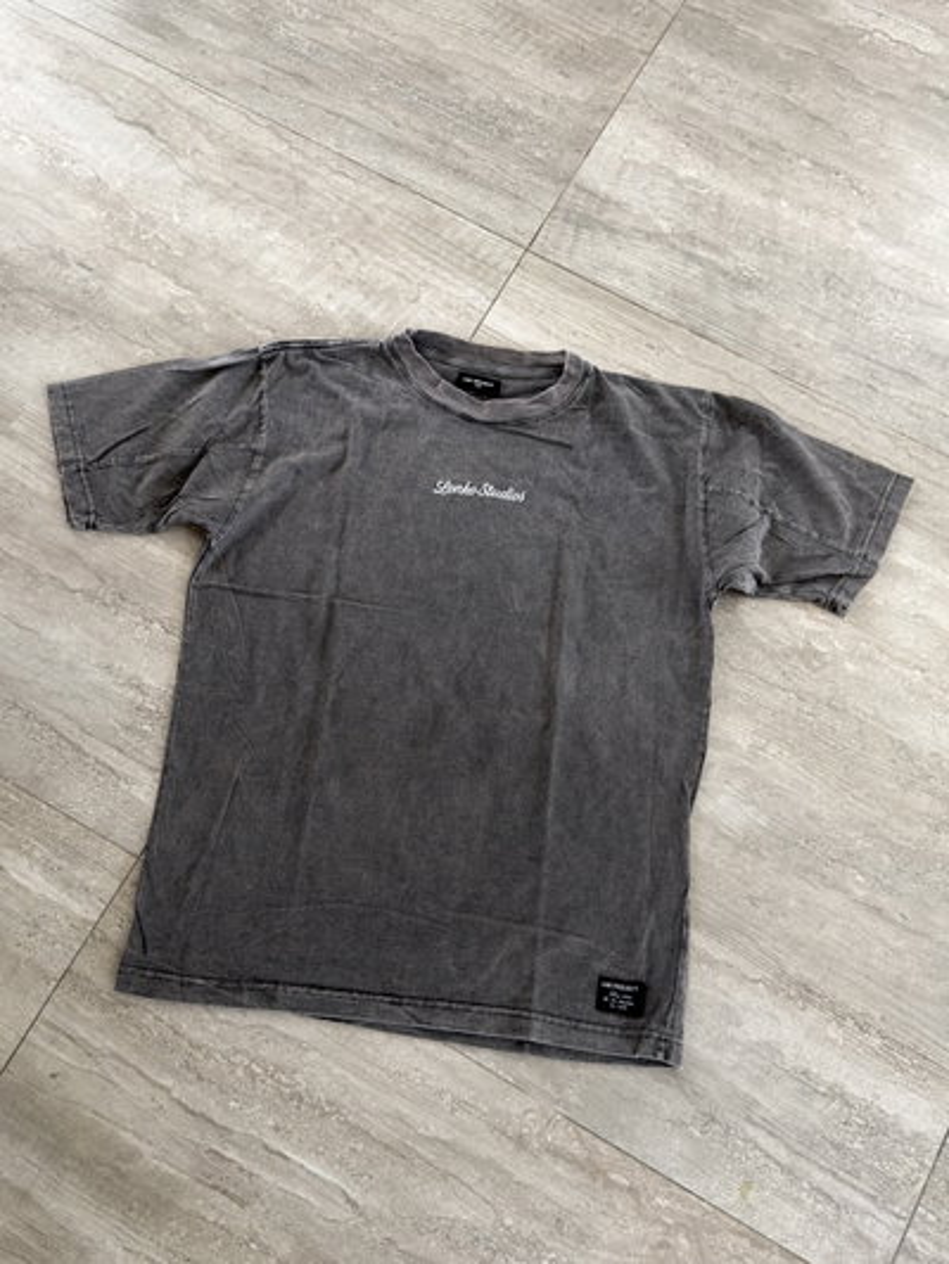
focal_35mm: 31
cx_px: 474
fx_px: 1133
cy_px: 632
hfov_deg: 45.5
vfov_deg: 58.3
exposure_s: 1/47
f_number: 1.78
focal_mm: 6.76
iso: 250
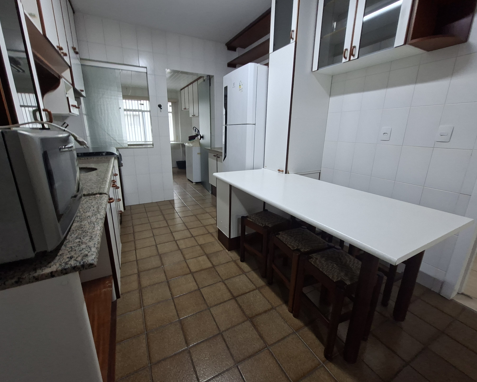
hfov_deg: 100.7
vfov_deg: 88.0
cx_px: 230
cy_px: 186
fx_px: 198
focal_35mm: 14
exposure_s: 1/24
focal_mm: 1.74
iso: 250
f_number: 2.2
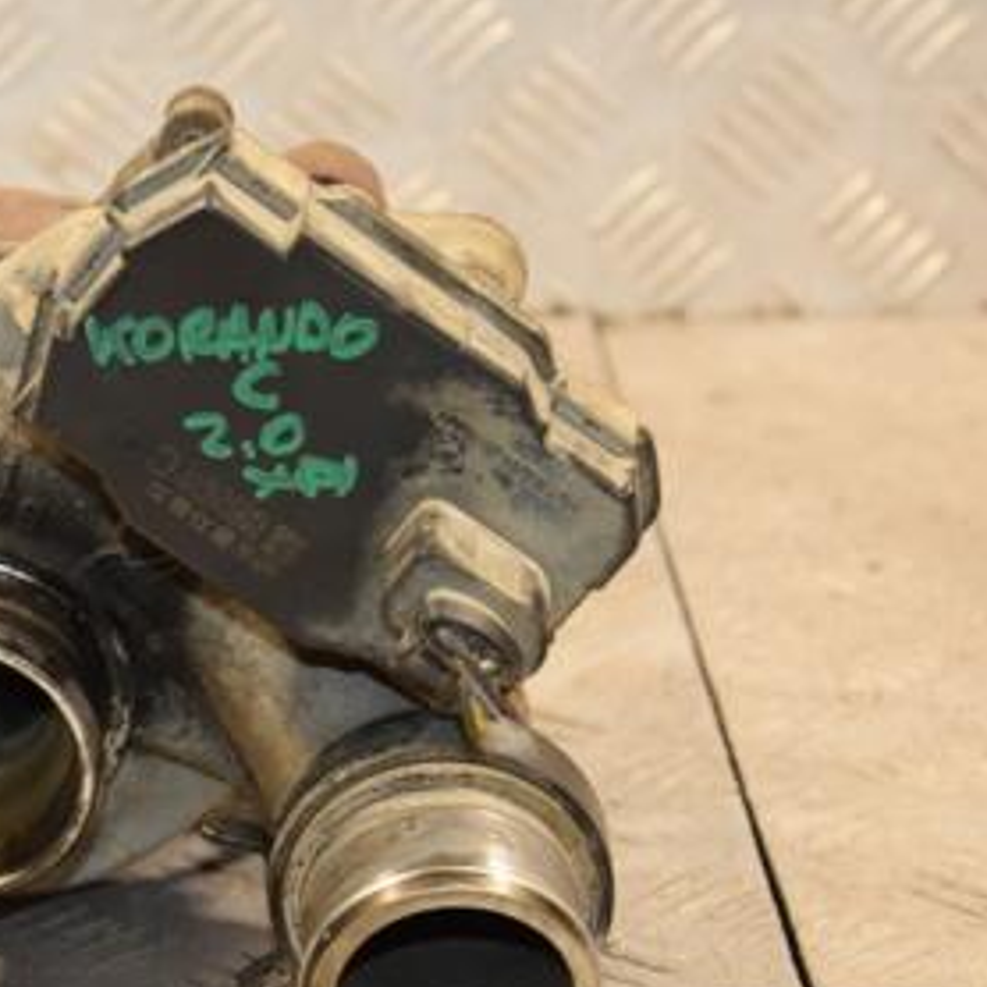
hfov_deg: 12.1
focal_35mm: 143
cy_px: 582
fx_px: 4613
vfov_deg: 12.2
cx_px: 75
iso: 800
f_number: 5
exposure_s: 1/125
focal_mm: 52
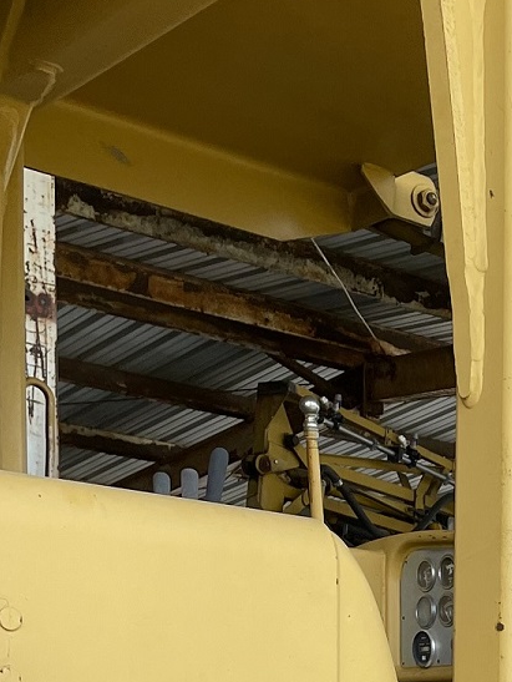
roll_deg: +0.2
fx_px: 1871
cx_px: 772
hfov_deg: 14.5
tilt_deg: -0.2
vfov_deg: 18.8
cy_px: 950
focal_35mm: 95
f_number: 1.6
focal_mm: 4.2
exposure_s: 1/636
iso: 32
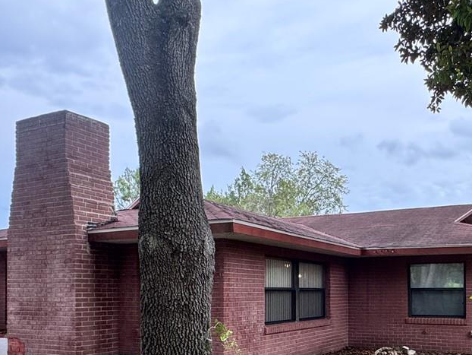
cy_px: 290
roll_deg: -0.3
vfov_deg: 38.0
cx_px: 338
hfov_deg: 49.8
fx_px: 491
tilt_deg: +0.3
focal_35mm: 36
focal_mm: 2.22
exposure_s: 1/99
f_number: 2.2
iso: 100
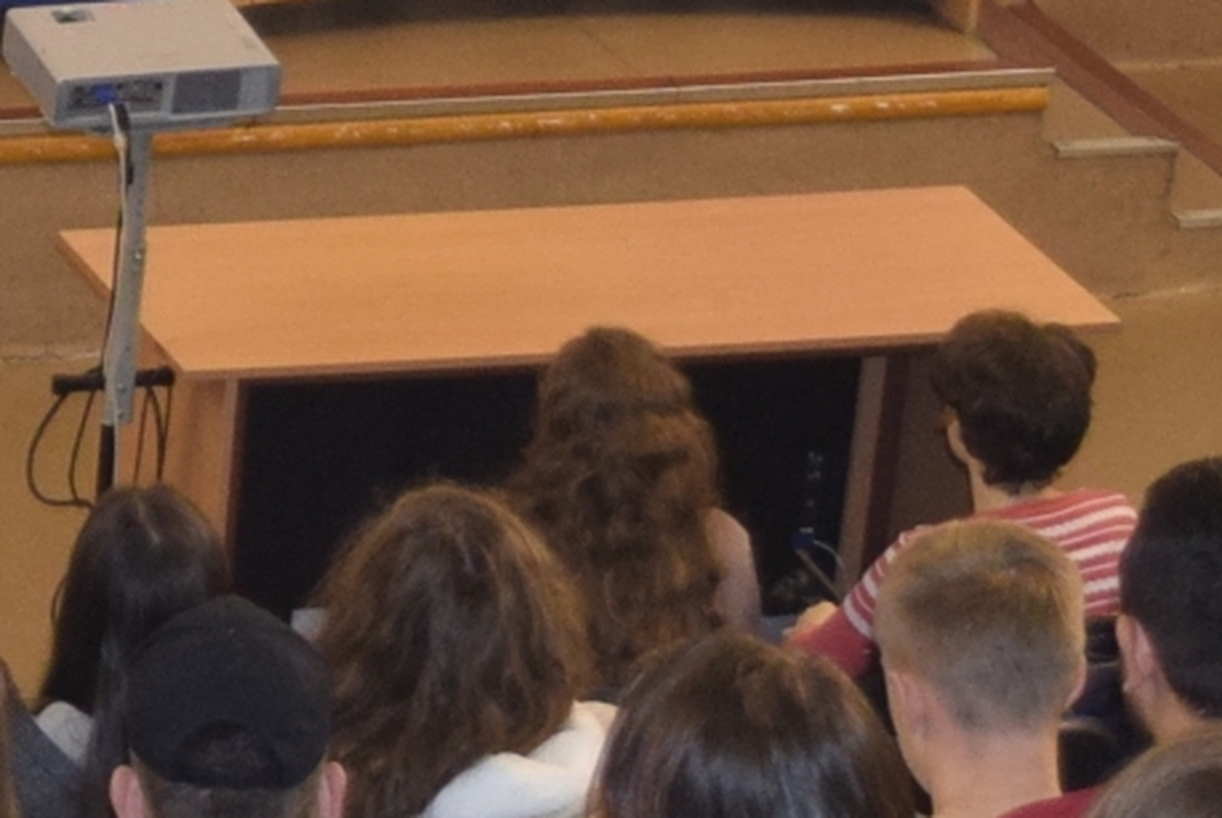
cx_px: -953
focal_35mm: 244
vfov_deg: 5.6
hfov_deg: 8.1
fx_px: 8299
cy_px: 144
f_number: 4
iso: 1000
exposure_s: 1/60
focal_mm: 25
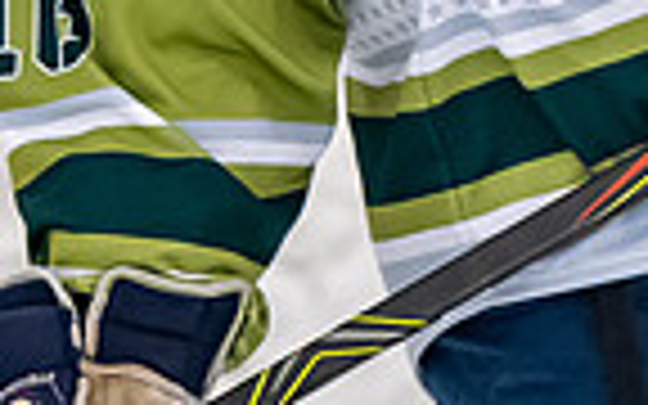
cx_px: 211
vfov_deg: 0.8
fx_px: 30393
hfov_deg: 1.2
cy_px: -775
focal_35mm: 1721
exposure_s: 1/800
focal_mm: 200
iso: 2000
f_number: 3.2
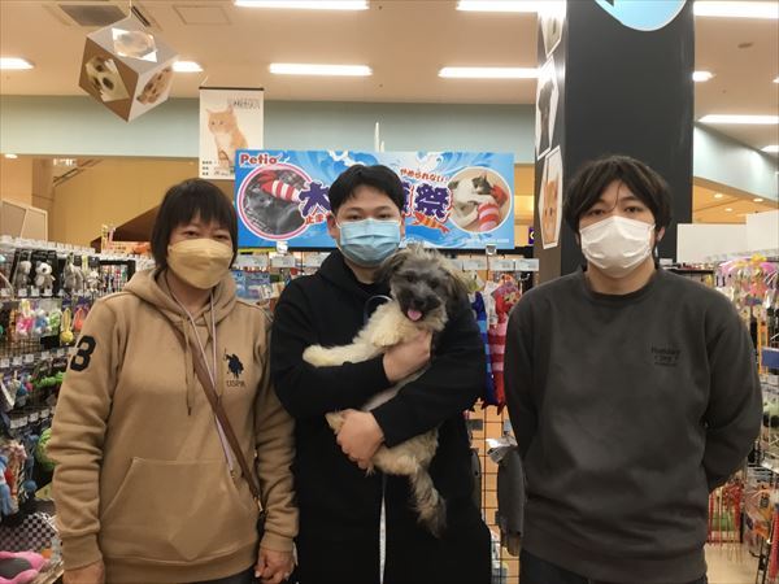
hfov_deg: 58.4
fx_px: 698
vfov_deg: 45.4
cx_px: 390
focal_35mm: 31
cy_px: 292
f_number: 2.4
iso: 80
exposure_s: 1/33
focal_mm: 3.3
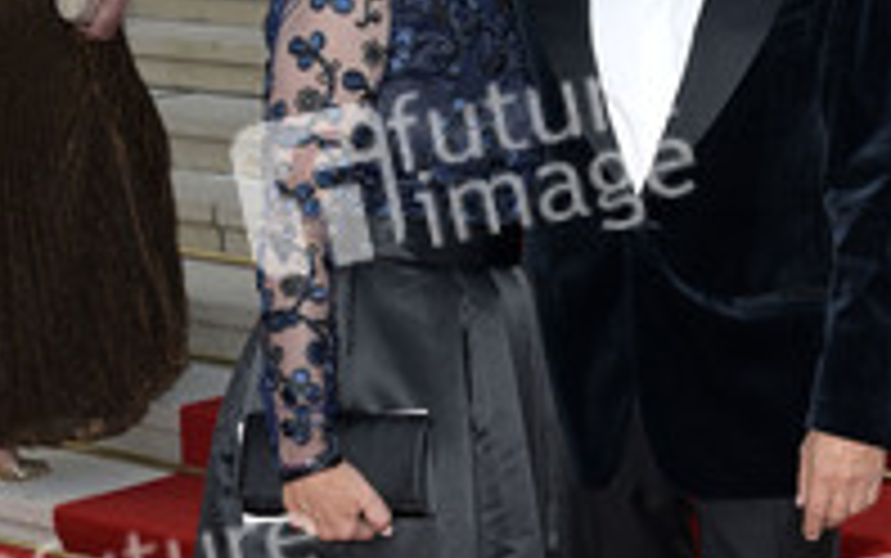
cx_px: 594
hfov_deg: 18.4
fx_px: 2745
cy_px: 396
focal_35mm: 113
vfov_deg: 11.6
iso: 1000
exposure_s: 1/250
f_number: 6.3
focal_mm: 55
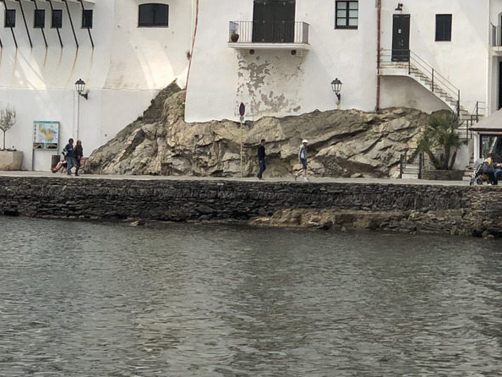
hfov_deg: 14.1
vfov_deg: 10.5
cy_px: 3
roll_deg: -0.3
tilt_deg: +5.3
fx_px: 2031
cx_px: 218
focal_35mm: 140
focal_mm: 6
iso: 16
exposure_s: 1/1919
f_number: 2.4
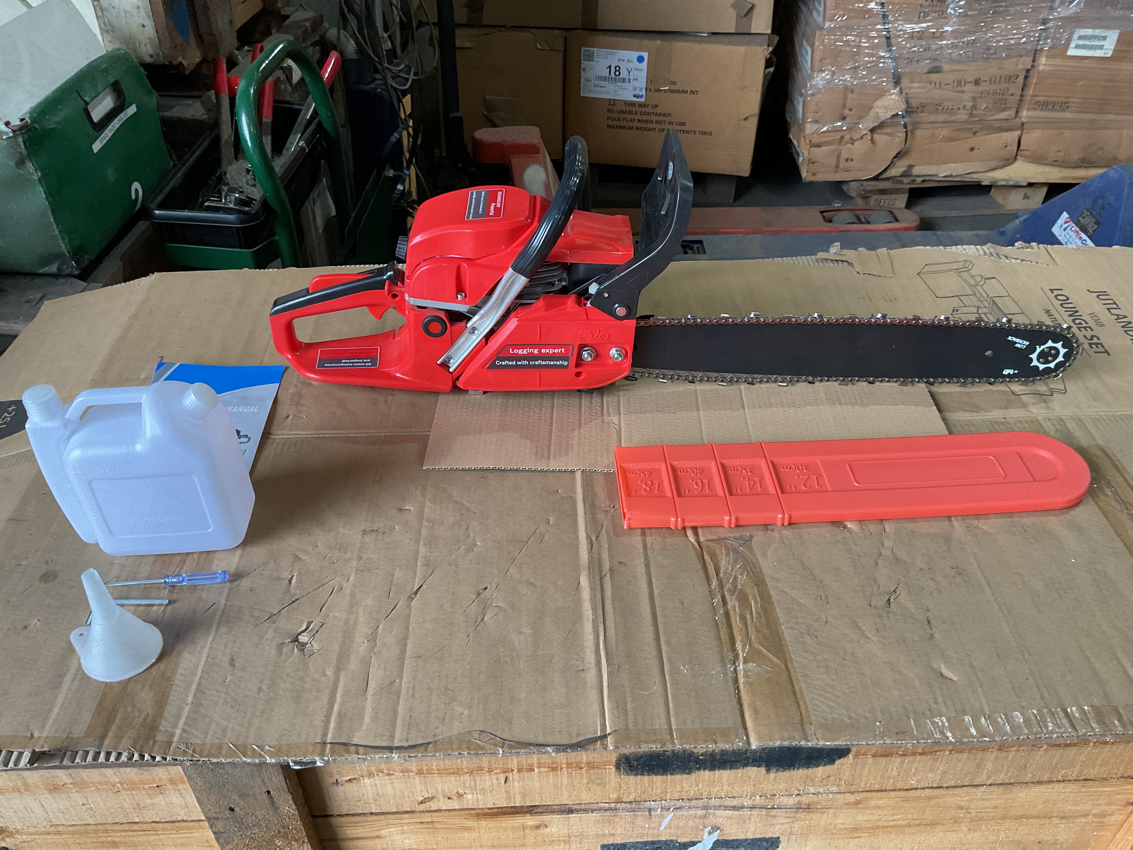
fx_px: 949
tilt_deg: -38.8
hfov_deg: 61.7
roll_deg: -0.1
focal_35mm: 29
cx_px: 566
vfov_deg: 48.2
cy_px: 425
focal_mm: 3
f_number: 1.8
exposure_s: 1/60
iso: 100
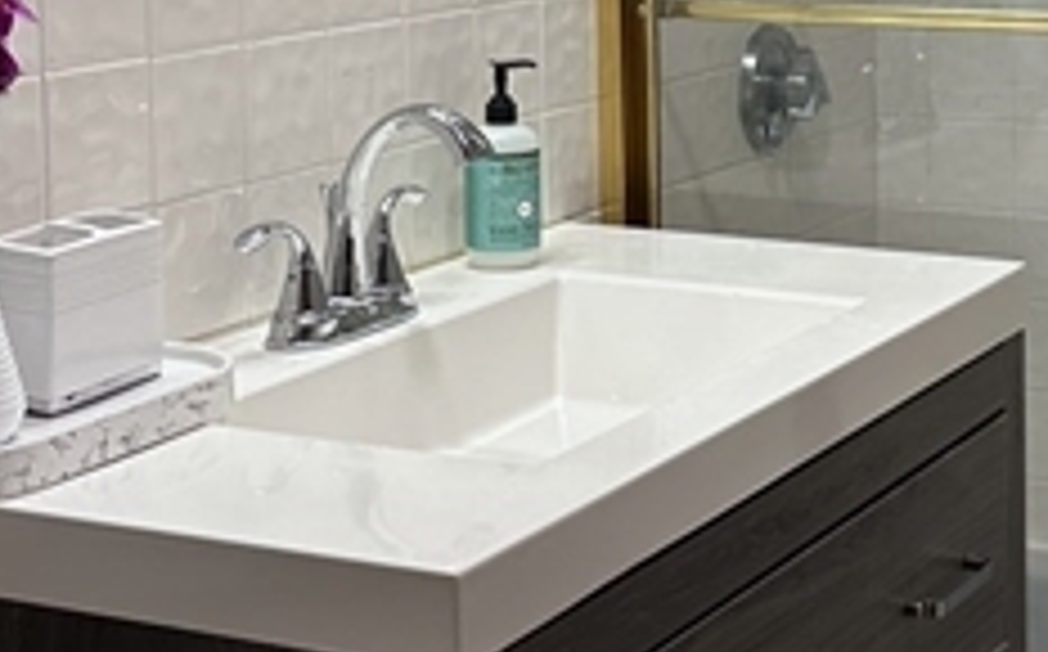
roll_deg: +0.4
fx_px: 2396
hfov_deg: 24.5
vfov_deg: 15.3
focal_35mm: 84
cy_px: 27
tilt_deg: -5.4
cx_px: 720
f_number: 1.78
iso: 100
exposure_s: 1/120
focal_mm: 6.86
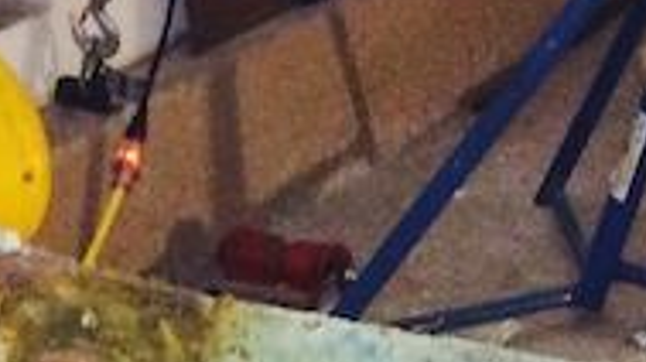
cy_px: 714
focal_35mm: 169
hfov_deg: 12.4
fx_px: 2893
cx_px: 815
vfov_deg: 6.9
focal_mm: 4.12
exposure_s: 1/16
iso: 250
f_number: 2.2
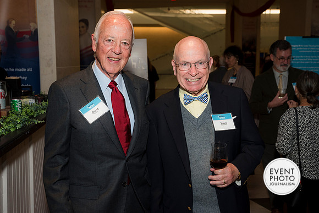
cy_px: 106
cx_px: 160
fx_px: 399
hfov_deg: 43.6
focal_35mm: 45
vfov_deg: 29.9
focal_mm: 45
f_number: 5.6
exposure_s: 1/125
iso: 800
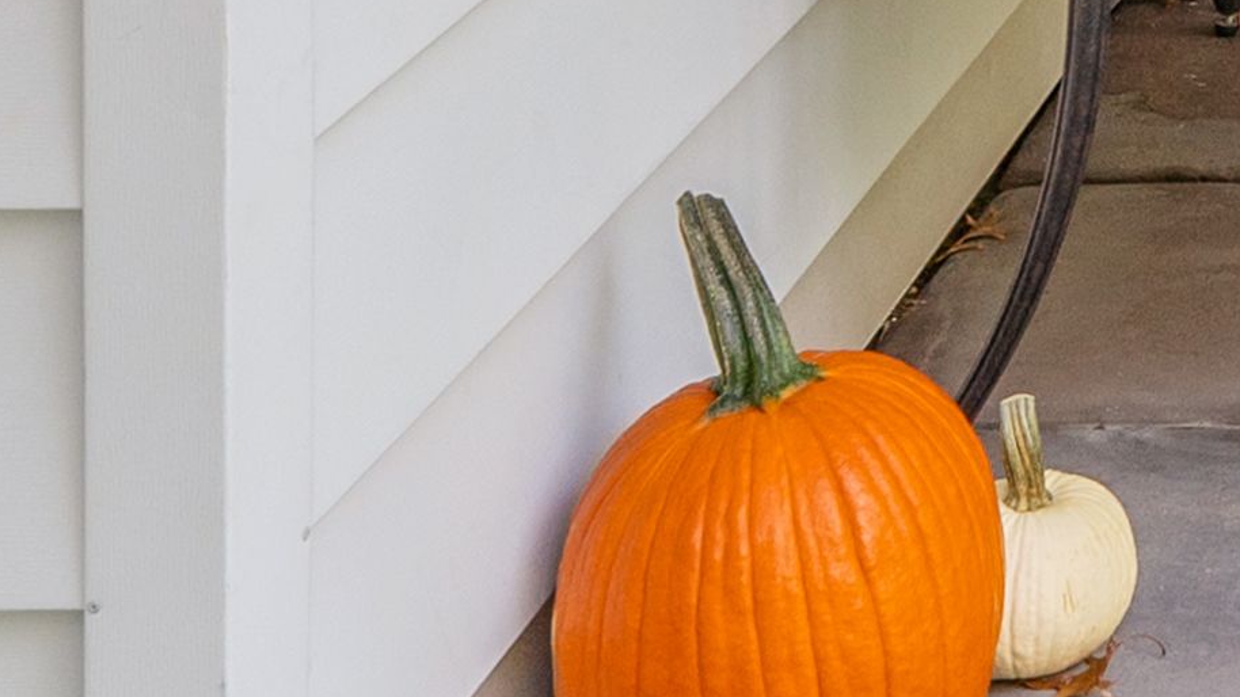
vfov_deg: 9.2
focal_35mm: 108
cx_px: 2123
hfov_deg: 16.9
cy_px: -1345
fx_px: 3551
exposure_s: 1/50
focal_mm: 16
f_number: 8
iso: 250
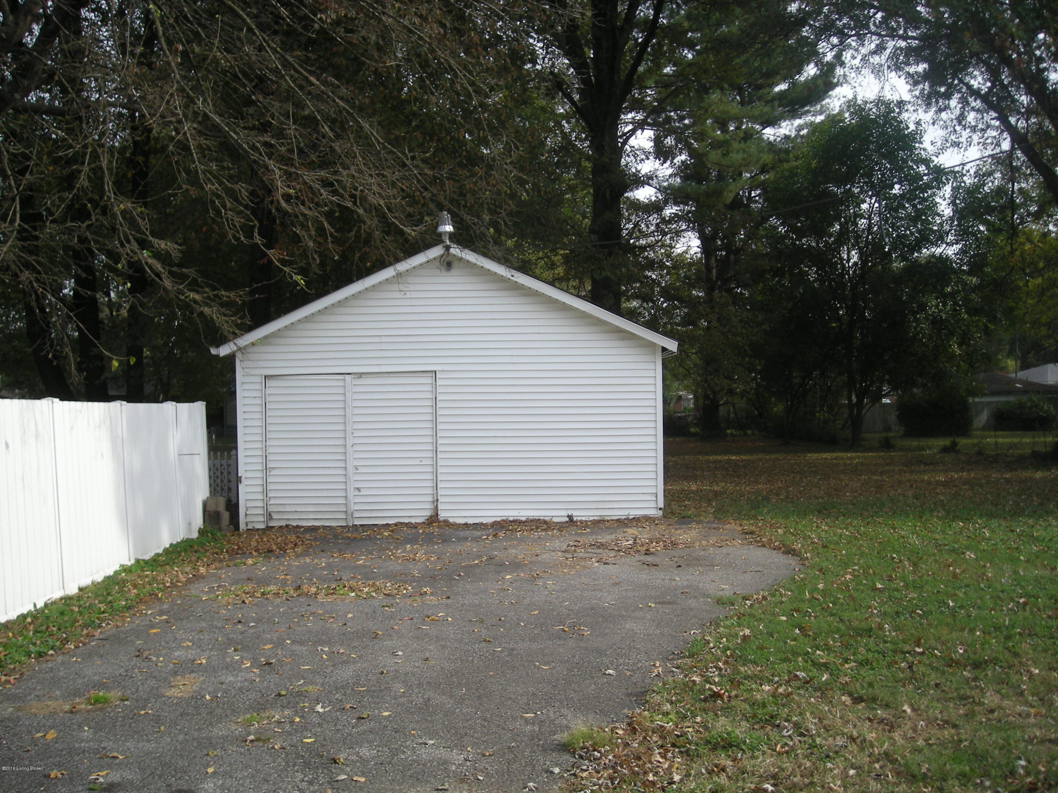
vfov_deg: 40.7
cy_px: 396
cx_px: 529
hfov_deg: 52.6
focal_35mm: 35
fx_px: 1070
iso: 50
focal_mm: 5.7
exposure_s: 1/136
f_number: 5.7
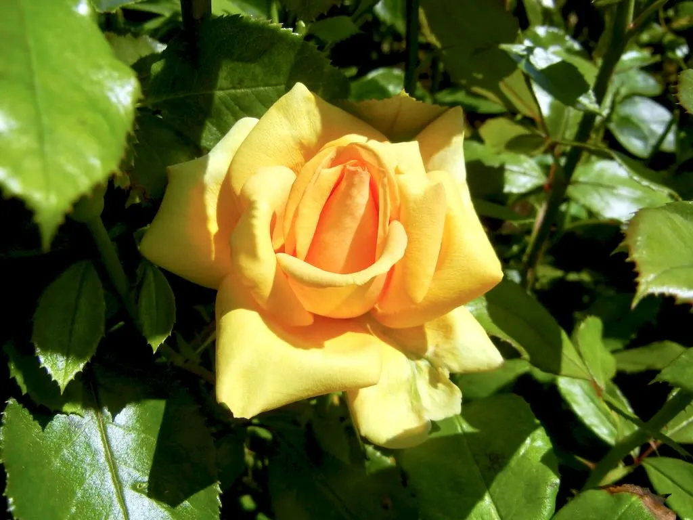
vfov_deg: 46.8
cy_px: 260
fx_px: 601
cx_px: 346
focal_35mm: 30
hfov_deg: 60.0
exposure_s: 1/750
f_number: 7
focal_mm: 5.4
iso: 160
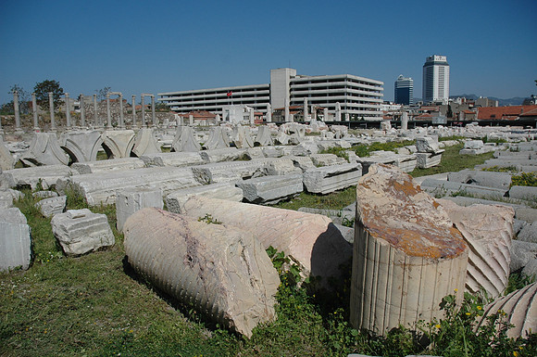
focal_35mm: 27
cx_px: 268
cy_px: 178
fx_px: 402
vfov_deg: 47.8
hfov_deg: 67.5
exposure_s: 1/2500
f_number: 5
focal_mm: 18
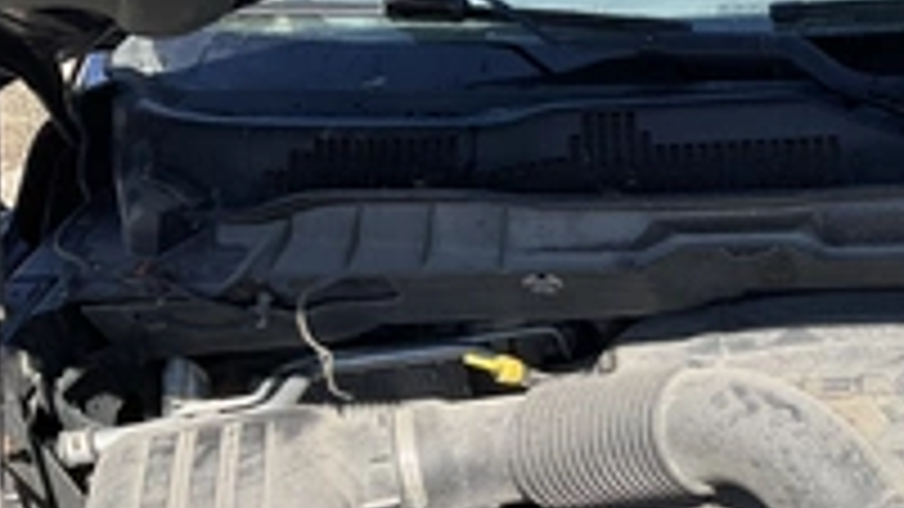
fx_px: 1510
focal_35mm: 63
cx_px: 864
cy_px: 441
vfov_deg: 18.8
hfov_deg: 31.3
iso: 25
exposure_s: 1/1098
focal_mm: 3
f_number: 1.8
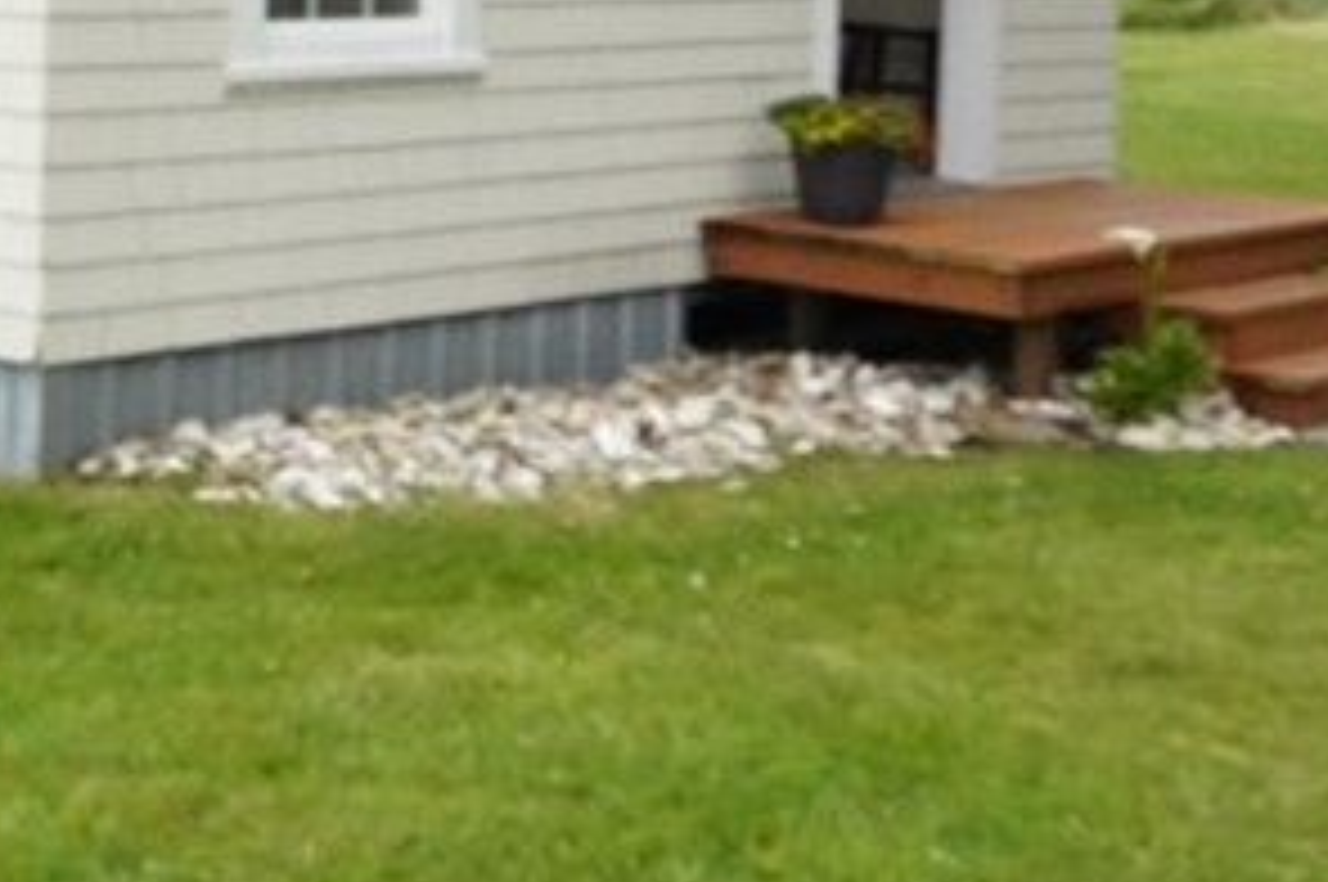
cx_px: 86
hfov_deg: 25.7
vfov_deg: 17.4
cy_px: -32
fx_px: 2800
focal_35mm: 76
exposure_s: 1/8000
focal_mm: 14
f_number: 4
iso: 3200
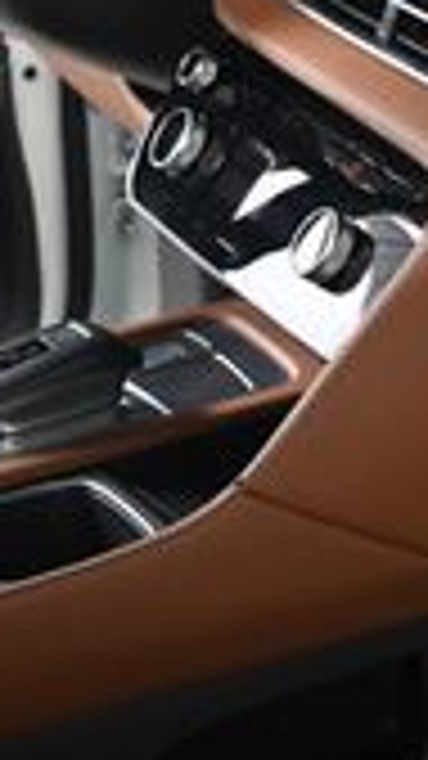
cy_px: 184
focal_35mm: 131
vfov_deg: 16.3
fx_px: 2644
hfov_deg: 9.1
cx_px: 577
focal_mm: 22
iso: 100
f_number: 3.5
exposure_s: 1/160
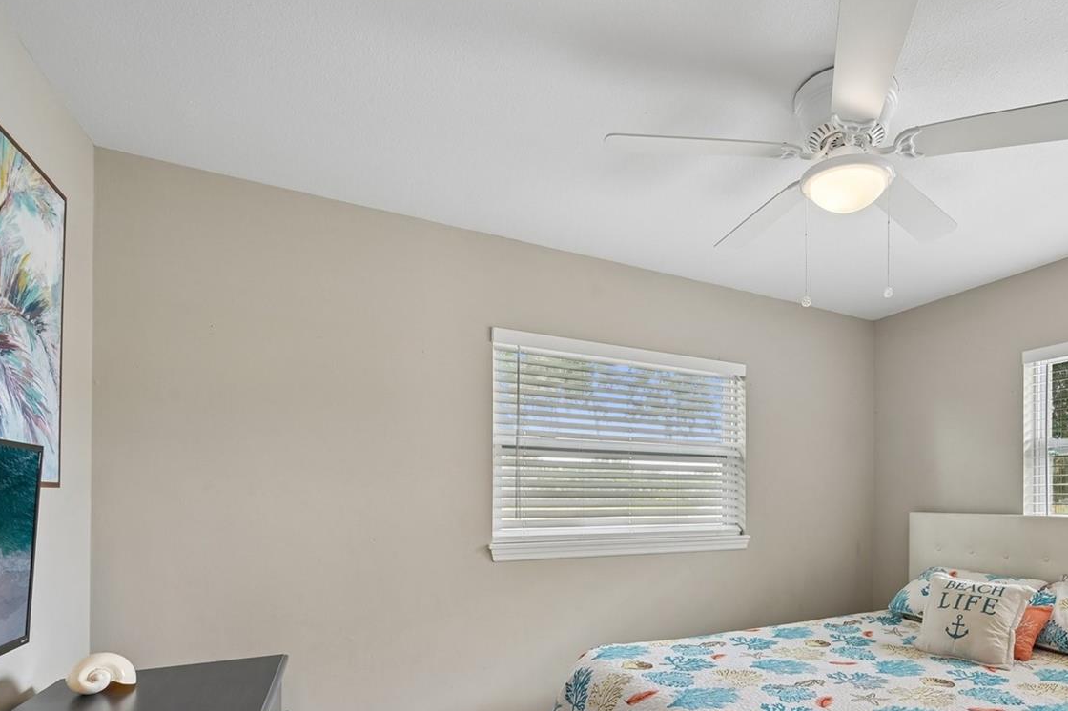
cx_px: 720
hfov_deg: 80.9
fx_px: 593
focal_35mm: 20
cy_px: 495
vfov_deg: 59.9
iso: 400
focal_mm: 14
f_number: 8
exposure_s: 1/50
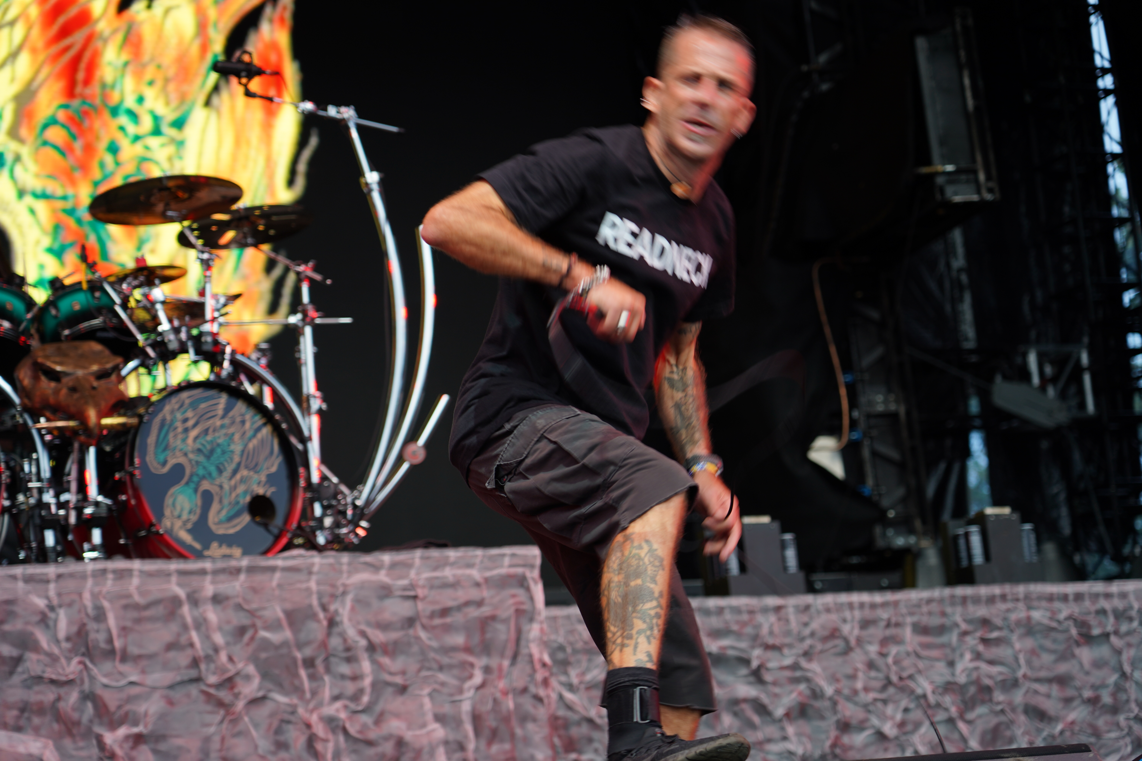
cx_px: 571
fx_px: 2823
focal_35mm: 89
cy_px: 380
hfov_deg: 22.9
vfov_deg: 15.4
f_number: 4
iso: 200
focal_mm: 89
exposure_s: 1/100
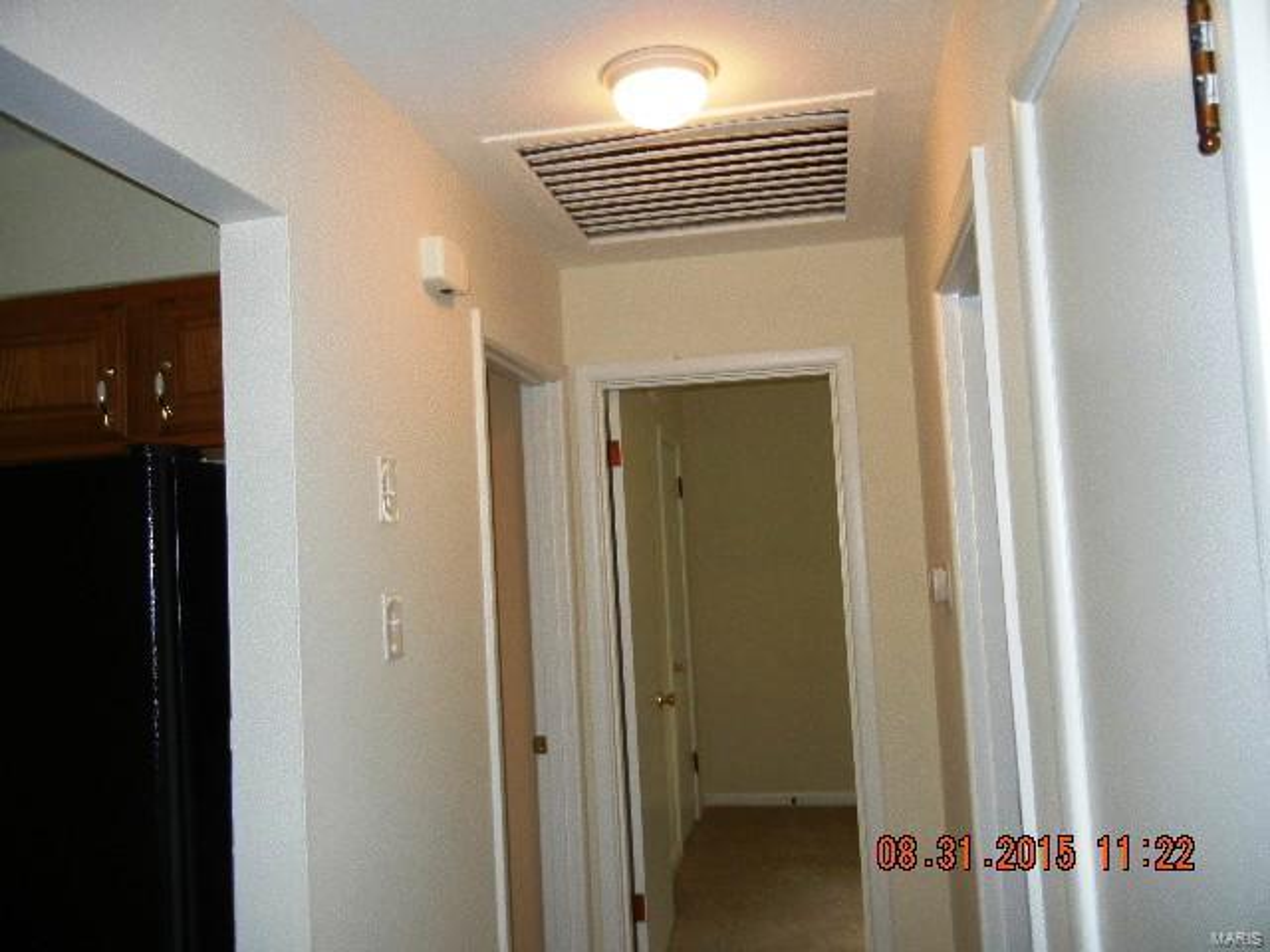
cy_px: 476
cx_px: 635
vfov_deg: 46.8
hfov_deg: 60.0
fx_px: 1101
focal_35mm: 30
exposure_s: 1/30
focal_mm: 5.4
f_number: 3.5
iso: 200
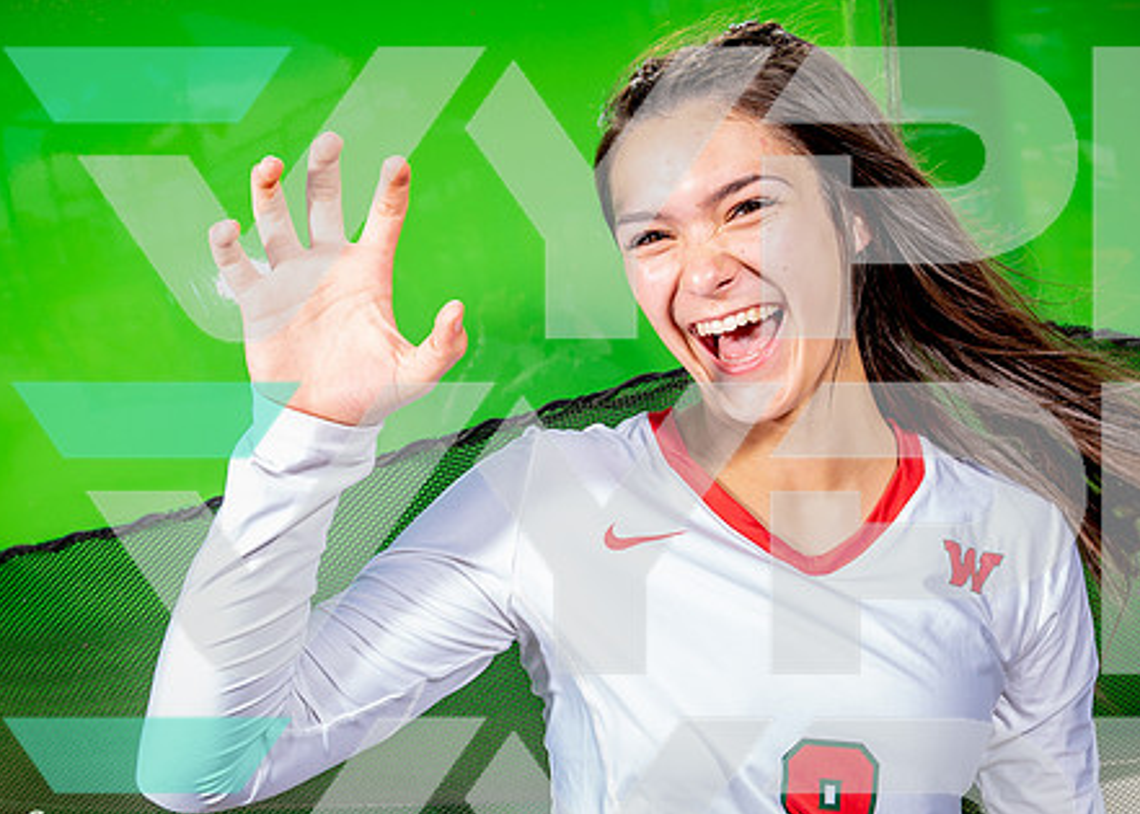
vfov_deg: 31.7
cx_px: 664
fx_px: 1425
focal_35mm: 44
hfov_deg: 43.5
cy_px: 530
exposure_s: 1/125
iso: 100
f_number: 8
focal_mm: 32
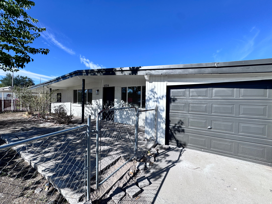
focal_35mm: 14
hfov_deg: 102.1
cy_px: 102
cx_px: 136
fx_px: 110
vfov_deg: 85.7
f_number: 2.2
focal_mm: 2.22
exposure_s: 1/1789
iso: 50
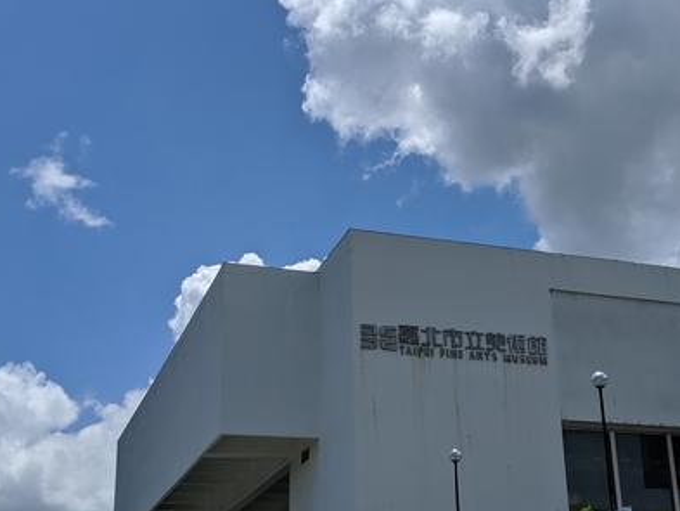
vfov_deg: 26.5
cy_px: 298
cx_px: 479
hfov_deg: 34.4
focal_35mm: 55
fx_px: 1081
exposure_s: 1/11765
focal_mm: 4.44
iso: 73
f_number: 1.8
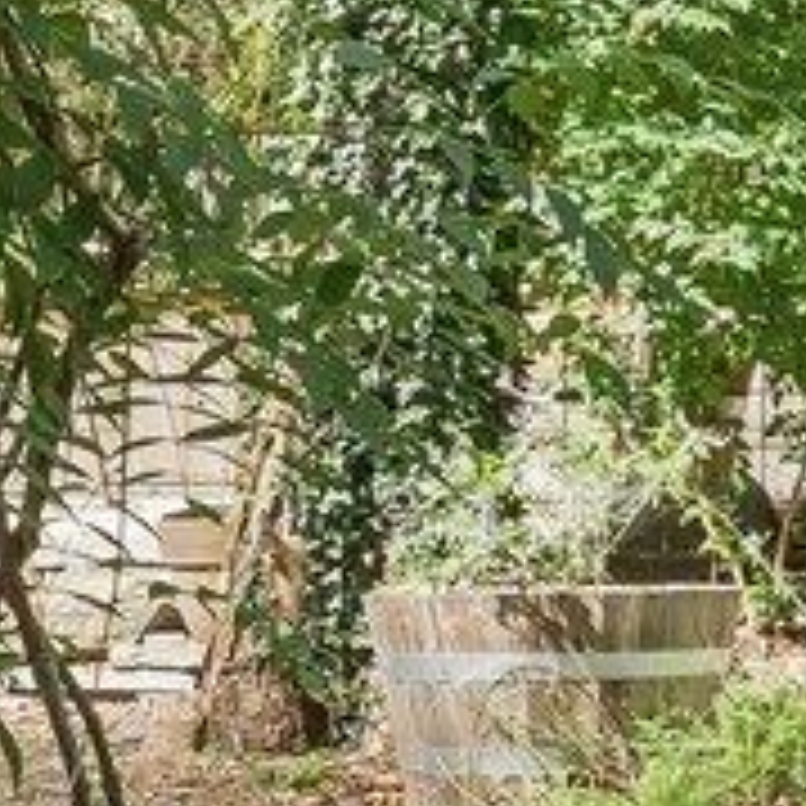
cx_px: 608
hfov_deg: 10.6
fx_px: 4347
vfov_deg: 10.6
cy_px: 502
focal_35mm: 165
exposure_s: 1/50
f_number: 9
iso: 160
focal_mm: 17
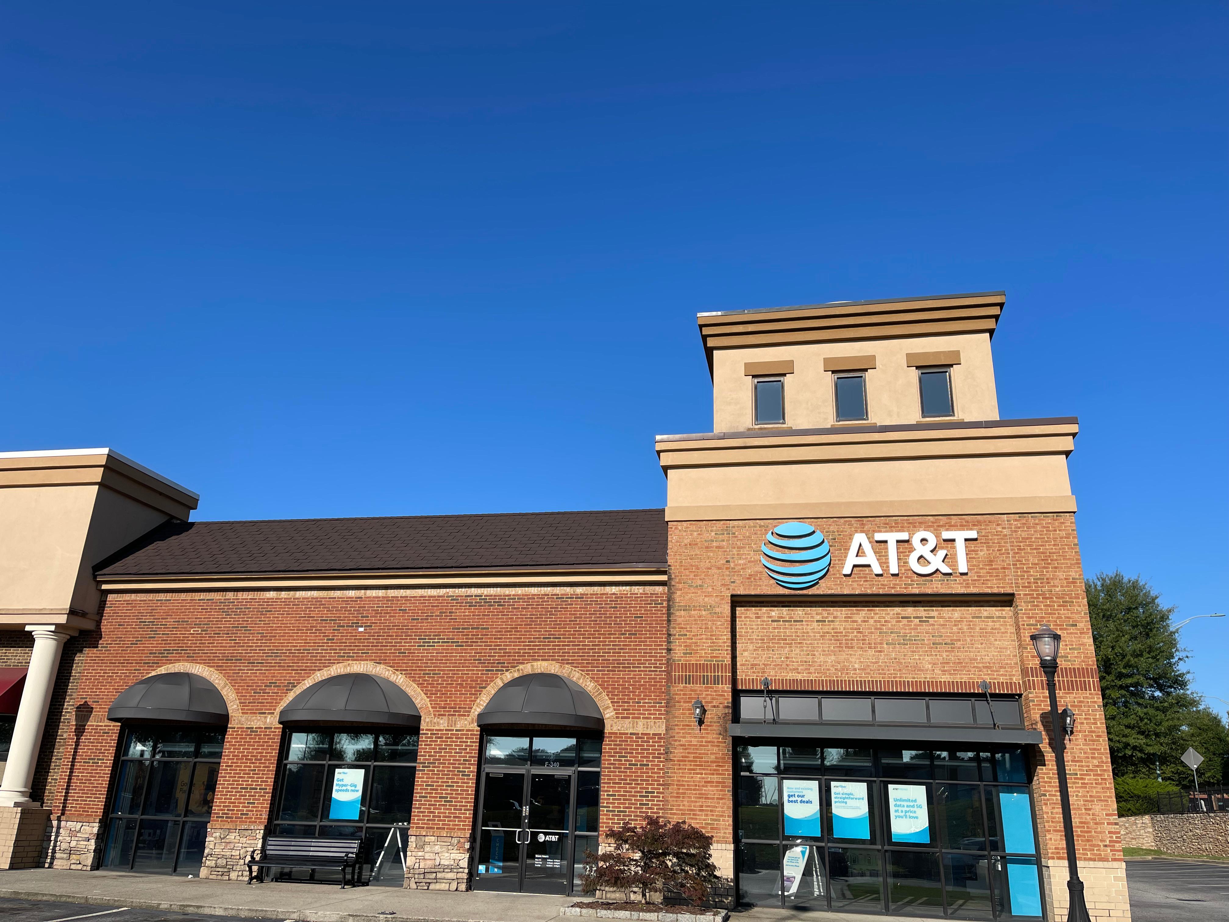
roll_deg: -2.6
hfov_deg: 67.3
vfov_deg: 53.1
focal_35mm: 26
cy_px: 461
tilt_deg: +20.3
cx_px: 614
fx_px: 923
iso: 32
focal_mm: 5.1
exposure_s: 1/3788
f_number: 1.6
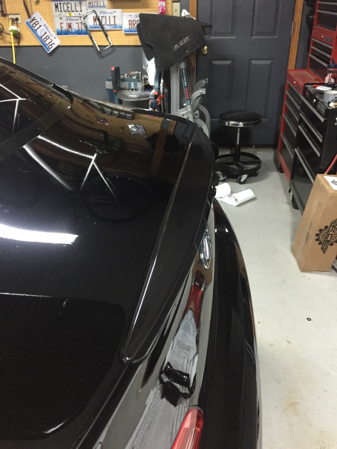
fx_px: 376
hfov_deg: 48.2
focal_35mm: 29
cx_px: 168
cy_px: 224
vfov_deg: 61.7
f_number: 2.2
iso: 250
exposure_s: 1/17
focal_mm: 4.15
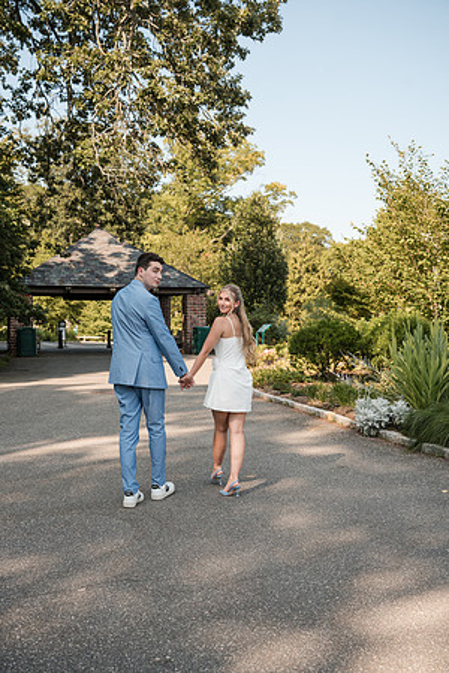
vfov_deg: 45.4
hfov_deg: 31.2
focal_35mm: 43
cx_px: 224
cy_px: 336
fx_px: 804
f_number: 5.6
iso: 200
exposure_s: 1/250
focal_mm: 43
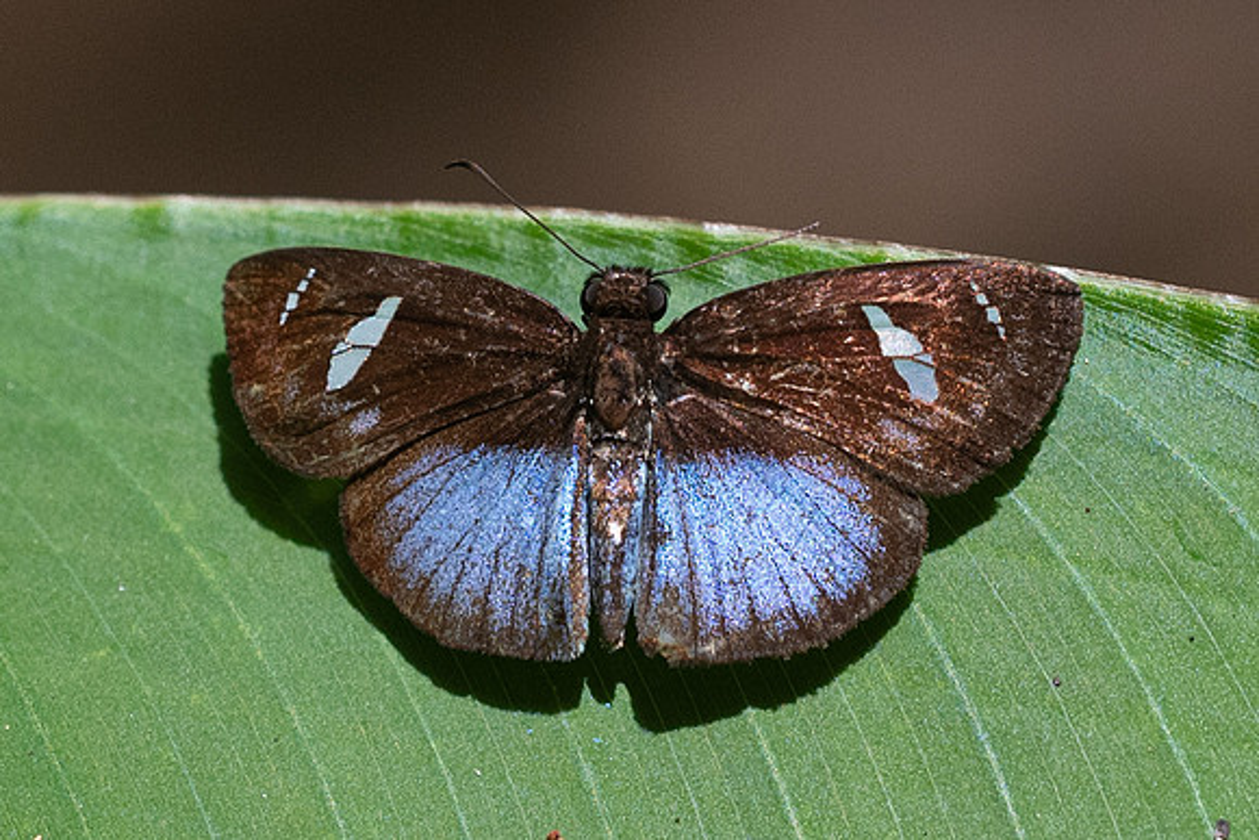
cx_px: 583
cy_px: 205
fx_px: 25339
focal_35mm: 724
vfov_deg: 1.9
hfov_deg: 2.8
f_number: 5.6
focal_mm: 150
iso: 500
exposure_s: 1/1250
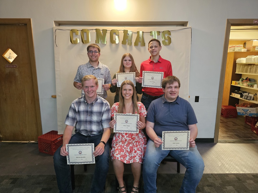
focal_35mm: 23
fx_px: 171
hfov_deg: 73.9
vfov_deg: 58.9
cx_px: 129
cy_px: 96
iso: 640
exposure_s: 1/30
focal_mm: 6.3
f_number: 1.7
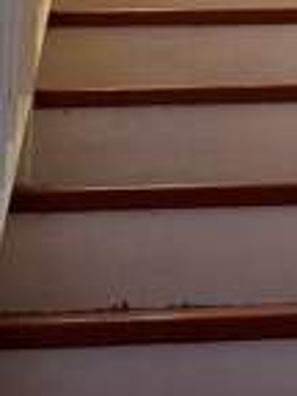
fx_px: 1224
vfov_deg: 17.6
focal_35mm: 107
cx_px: 261
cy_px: -66
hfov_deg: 13.7
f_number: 1.78
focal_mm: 6.76
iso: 250
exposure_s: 1/60
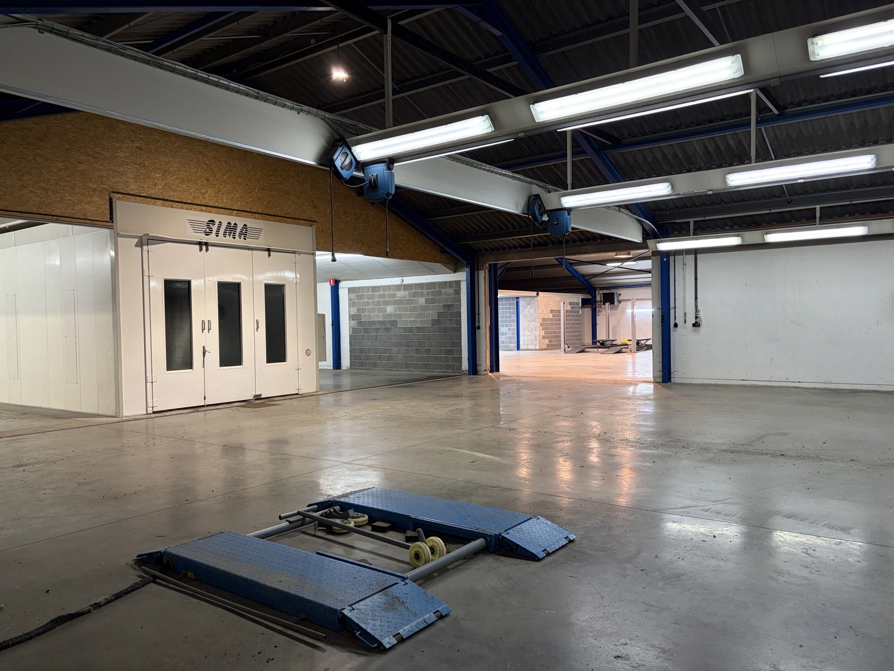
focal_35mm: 26
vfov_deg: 53.1
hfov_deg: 67.3
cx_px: 447
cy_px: 336
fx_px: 671
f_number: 1.6
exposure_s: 1/50
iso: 160
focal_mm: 5.96
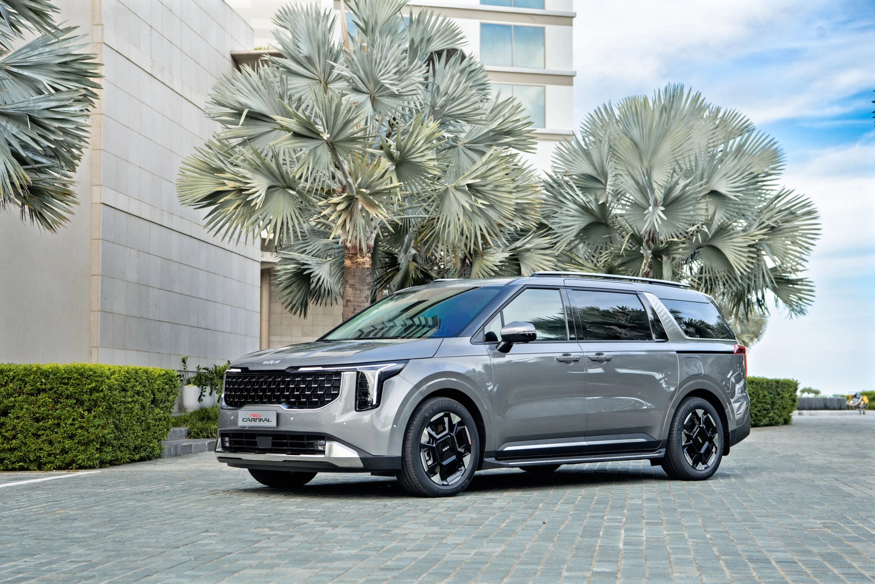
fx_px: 1458
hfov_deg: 33.4
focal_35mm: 60
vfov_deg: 22.6
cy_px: 292
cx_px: 438
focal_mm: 60
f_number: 5.6
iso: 200
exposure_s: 1/160
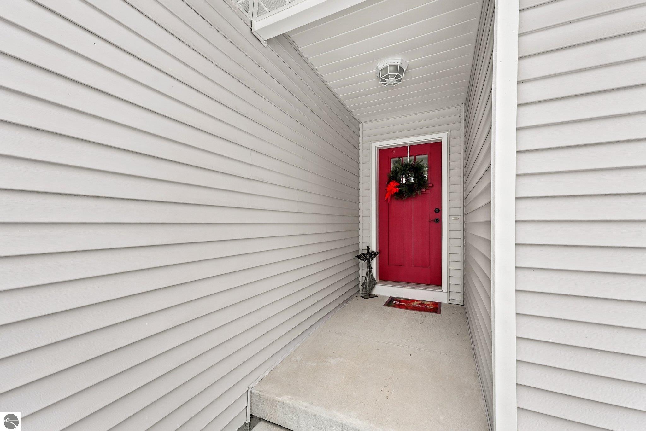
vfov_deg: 81.3
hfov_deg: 104.2
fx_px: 251
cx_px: 323
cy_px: 216
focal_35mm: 14
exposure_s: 1/40
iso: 640
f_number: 9
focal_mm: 14
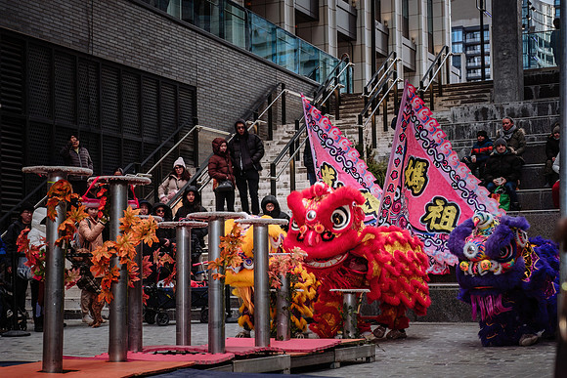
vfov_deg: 20.5
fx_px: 1047
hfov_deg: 30.2
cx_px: 230
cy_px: 224
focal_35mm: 66
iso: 160
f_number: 3.6
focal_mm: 37.6
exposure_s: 1/160
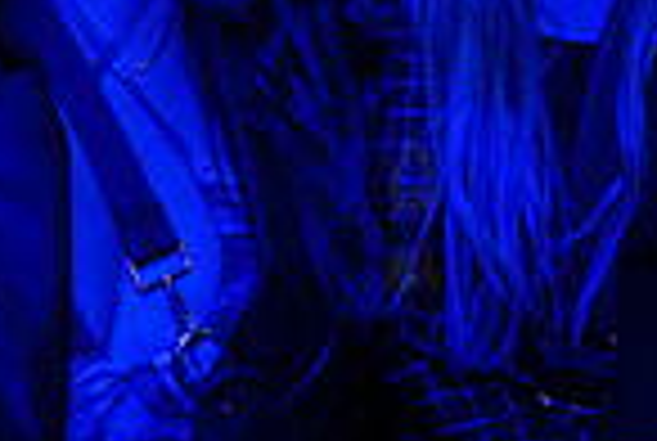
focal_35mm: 154
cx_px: 365
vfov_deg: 8.9
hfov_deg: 13.3
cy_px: -69
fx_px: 2816
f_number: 3.2
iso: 2000
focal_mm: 32
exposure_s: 1/200
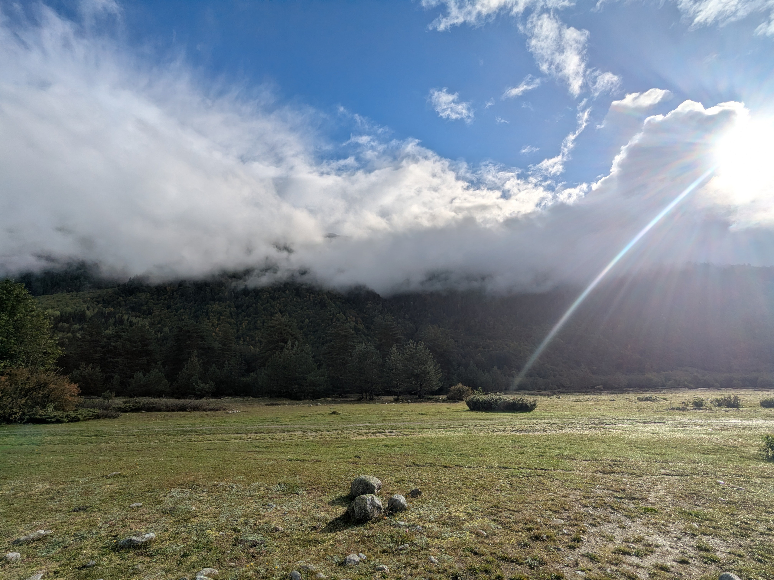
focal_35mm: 16
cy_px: 290
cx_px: 387
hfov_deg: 94.5
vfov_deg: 78.1
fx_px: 358
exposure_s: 1/5155
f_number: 2.2
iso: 52
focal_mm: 2.35
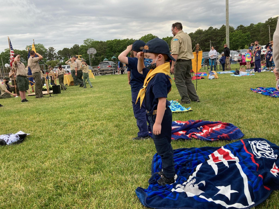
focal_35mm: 28
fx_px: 226
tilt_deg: -10.0
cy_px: 104
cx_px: 140
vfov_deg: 49.7
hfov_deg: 63.5
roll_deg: +5.7
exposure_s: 1/170
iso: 20
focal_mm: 3.99
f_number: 1.8
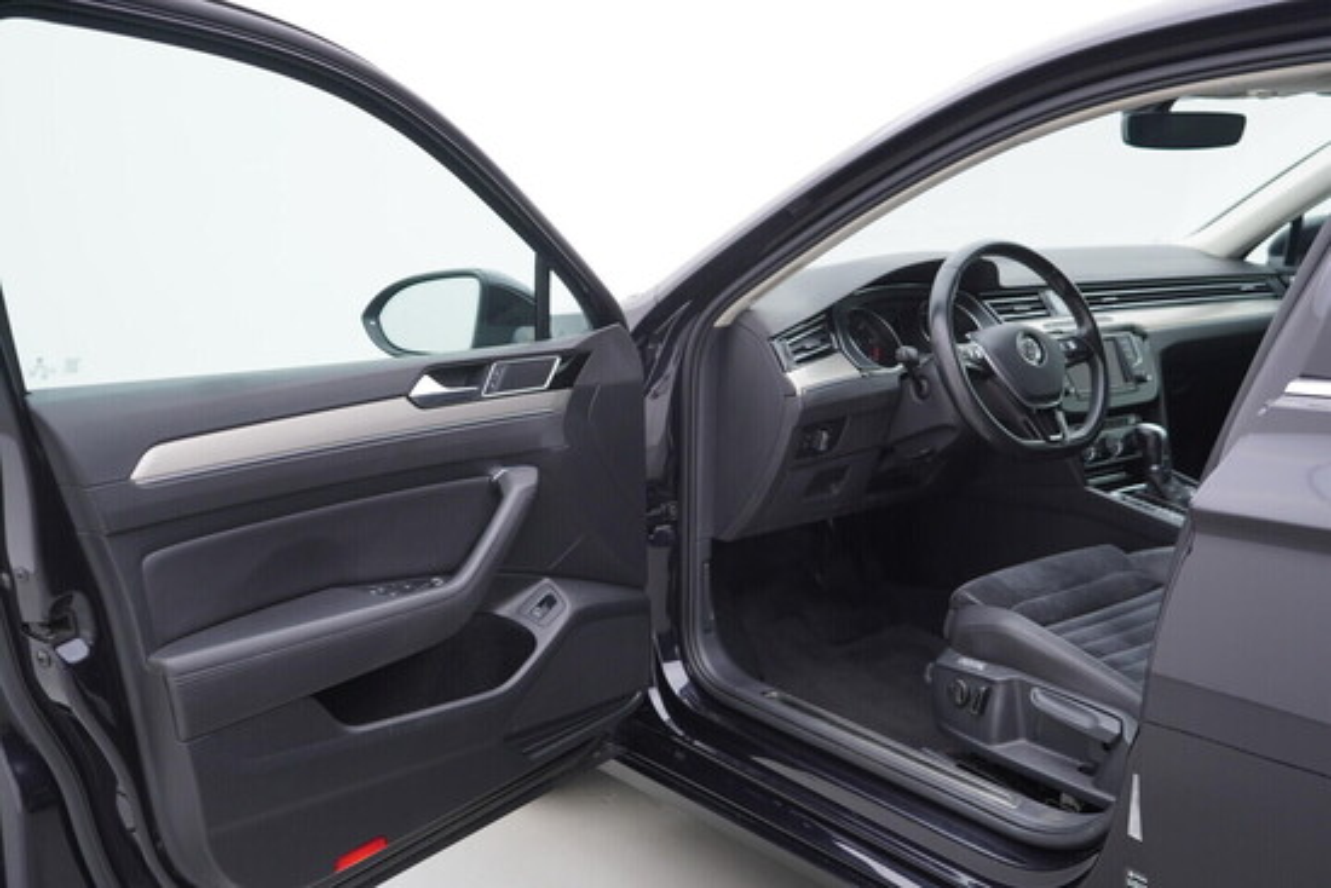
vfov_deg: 36.9
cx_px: 666
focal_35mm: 36
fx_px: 1331
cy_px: 444
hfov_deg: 53.1
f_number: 3.2
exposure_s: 1/50
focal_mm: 24
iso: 125
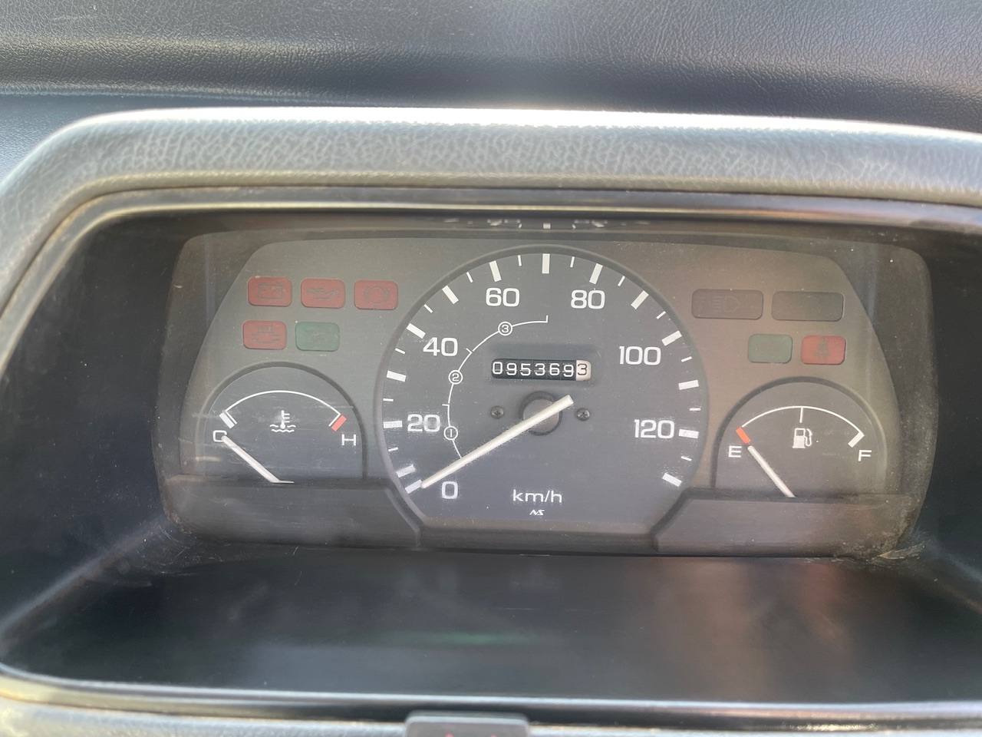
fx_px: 709
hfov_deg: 69.4
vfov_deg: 54.9
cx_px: 491
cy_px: 368
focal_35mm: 25
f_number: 1.6
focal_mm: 5.1
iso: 100
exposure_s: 1/121
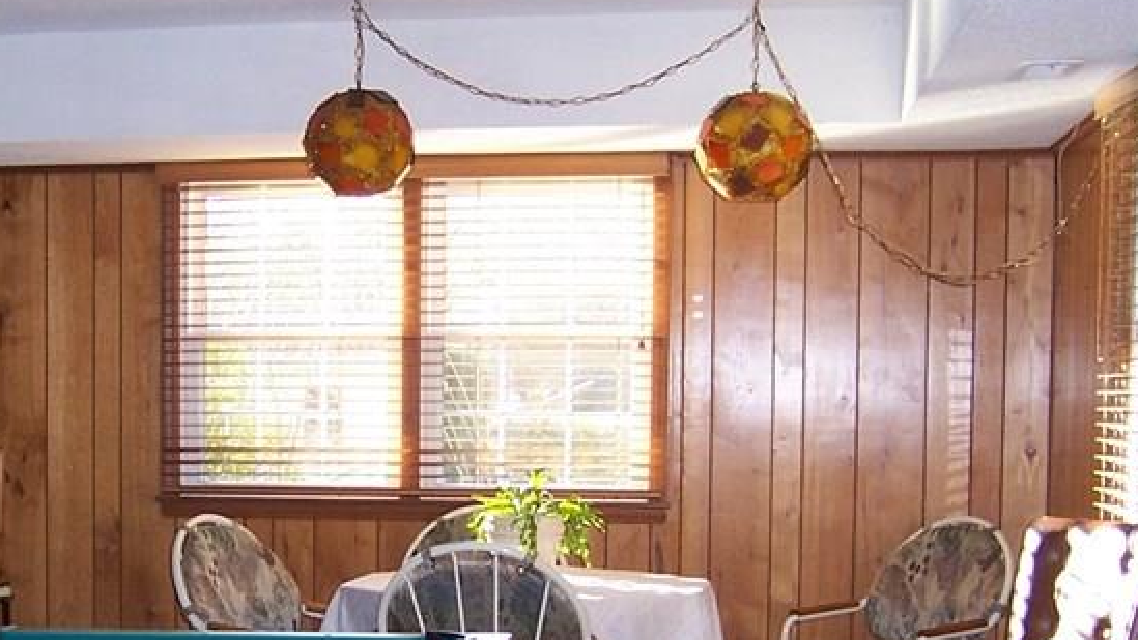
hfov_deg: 30.9
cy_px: 532
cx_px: 288
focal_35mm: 67
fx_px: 2022
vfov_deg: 17.8
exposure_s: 1/60
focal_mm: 5.5
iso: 140
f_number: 2.8
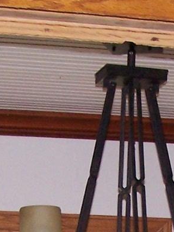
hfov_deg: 7.4
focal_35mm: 200
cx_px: 160
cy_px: 376
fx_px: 1340
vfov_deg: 9.5
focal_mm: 6.3
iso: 140
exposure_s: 1/60
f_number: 2.8
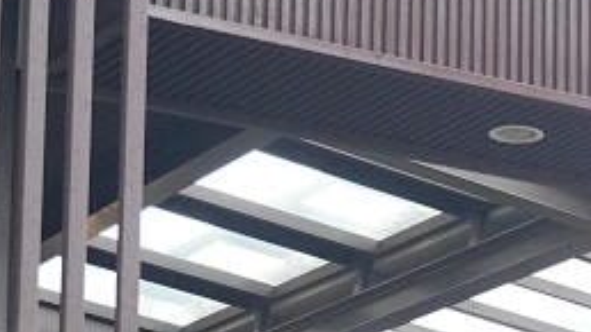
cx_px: 1051
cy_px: 515
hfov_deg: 11.2
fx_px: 2820
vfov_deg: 6.6
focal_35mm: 180
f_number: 3.2
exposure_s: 1/160
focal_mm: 37
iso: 1600
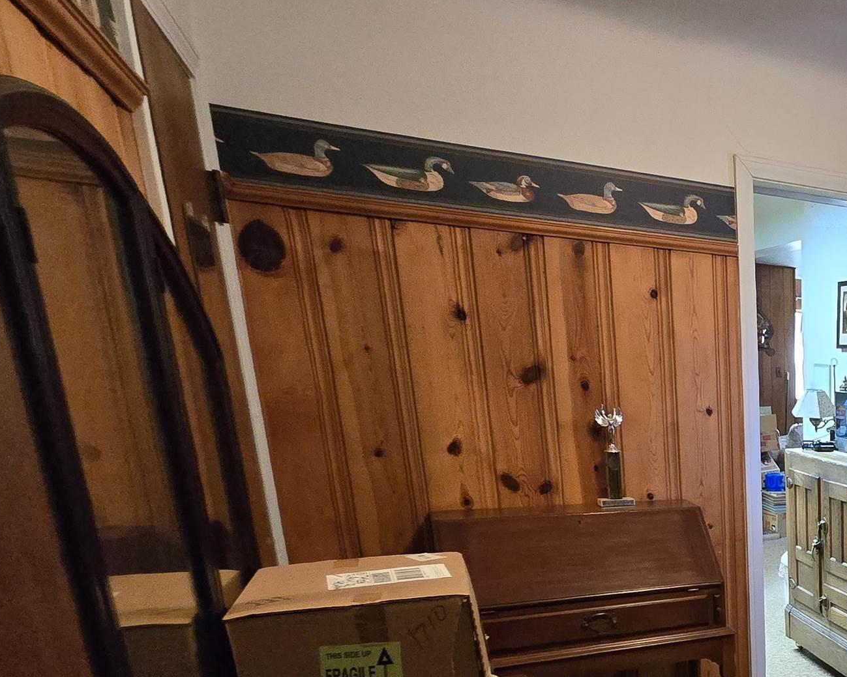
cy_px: 599
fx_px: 752
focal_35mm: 30
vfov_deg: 44.5
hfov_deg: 42.4
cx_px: 981
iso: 1000
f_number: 2.2
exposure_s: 1/60
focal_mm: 2.2
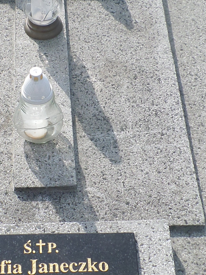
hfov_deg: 19.7
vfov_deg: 26.3
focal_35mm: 74
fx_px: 587
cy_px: 140
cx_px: 47
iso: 100
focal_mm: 4.1
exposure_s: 1/750
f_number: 3.5
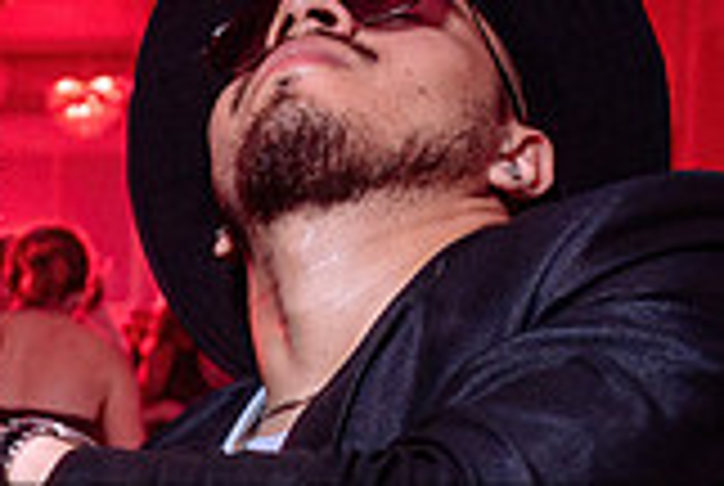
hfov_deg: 18.0
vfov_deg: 13.5
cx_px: -403
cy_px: 584
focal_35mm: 99
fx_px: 1995
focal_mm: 24
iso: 800
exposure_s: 1/60
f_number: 3.5
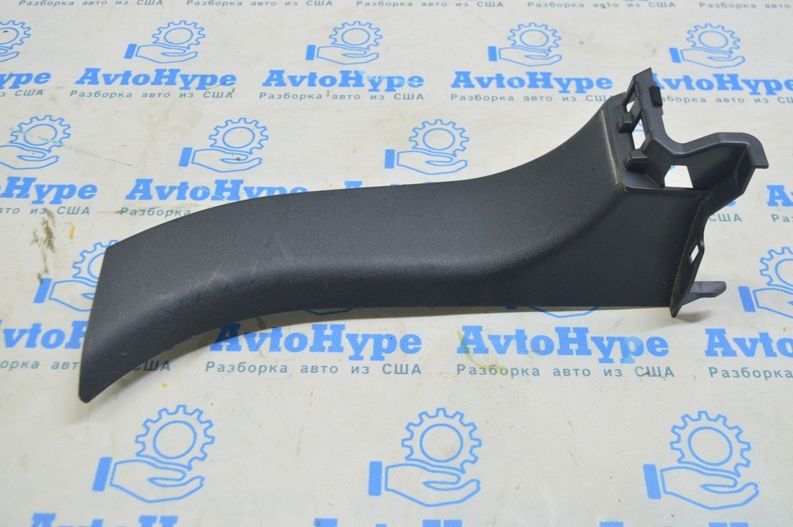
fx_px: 858
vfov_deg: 34.2
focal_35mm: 39
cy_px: 264
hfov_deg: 49.6
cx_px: 396
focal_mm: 26
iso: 400
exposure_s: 1/20
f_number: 5.6
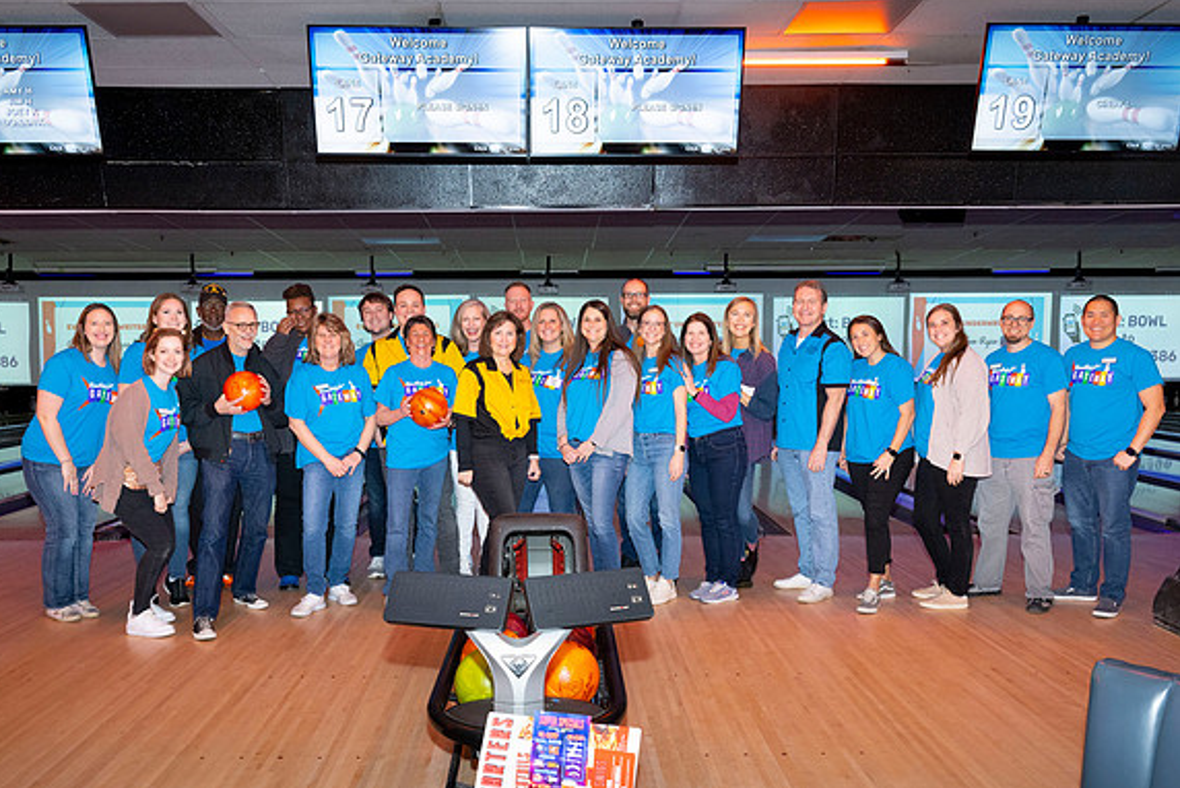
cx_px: 566
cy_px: 427
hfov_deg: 58.7
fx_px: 1049
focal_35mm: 32
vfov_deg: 41.1
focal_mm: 28
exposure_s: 1/60
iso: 1600
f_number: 5.6
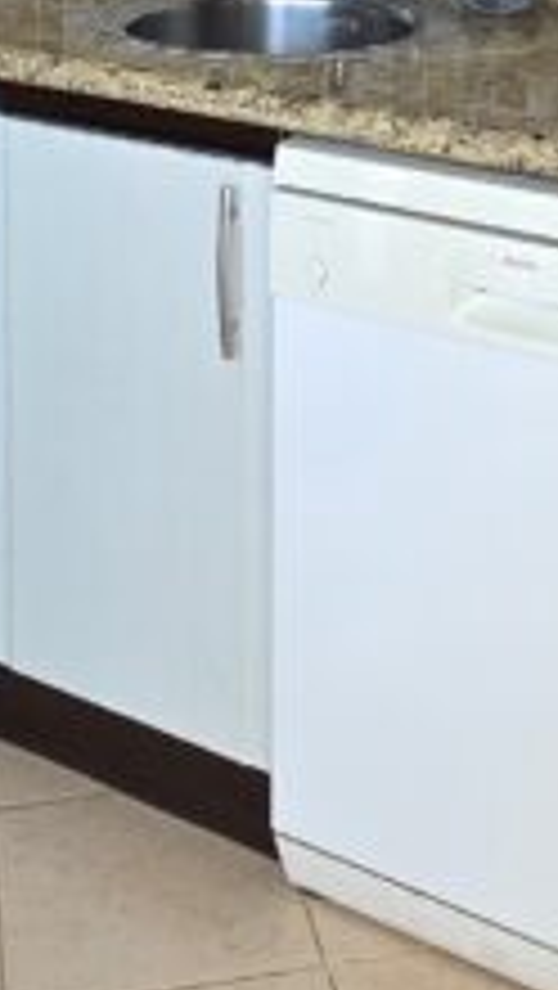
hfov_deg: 18.3
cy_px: -279
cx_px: 306
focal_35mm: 66
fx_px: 1733
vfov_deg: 27.1
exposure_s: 1/120
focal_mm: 2.2
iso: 64
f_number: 1.9
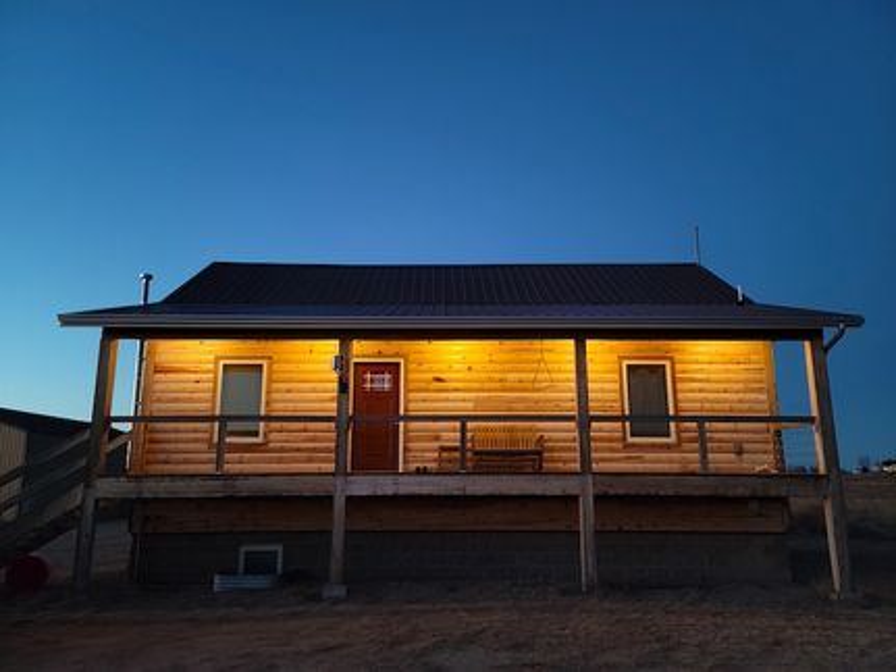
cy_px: 336
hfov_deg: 63.5
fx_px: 725
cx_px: 448
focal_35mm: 28
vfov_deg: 49.7
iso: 640
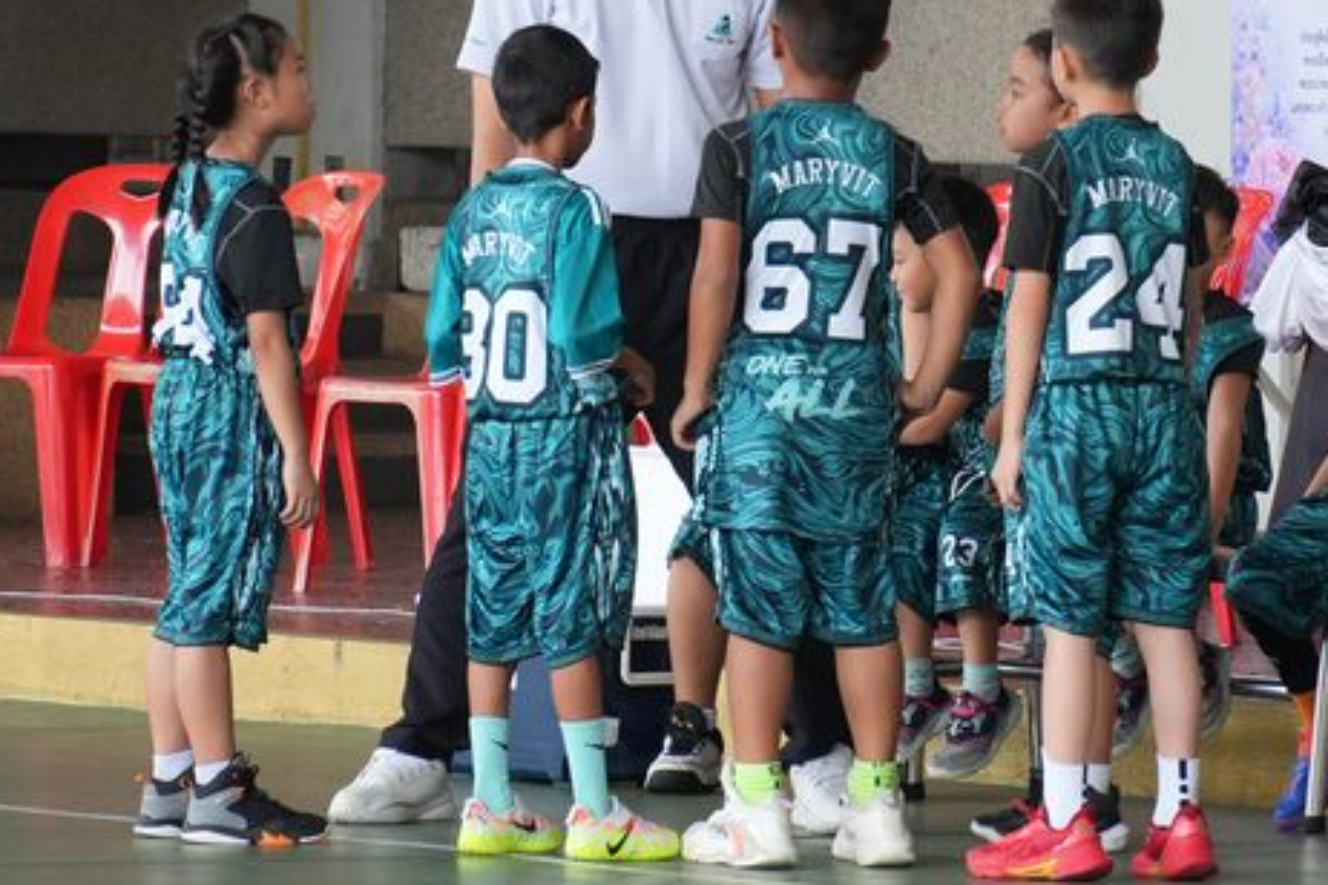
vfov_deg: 3.1
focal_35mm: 438
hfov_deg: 4.7
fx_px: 16159
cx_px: 848
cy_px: 76
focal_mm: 135
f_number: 5.6
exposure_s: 1/125
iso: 1000
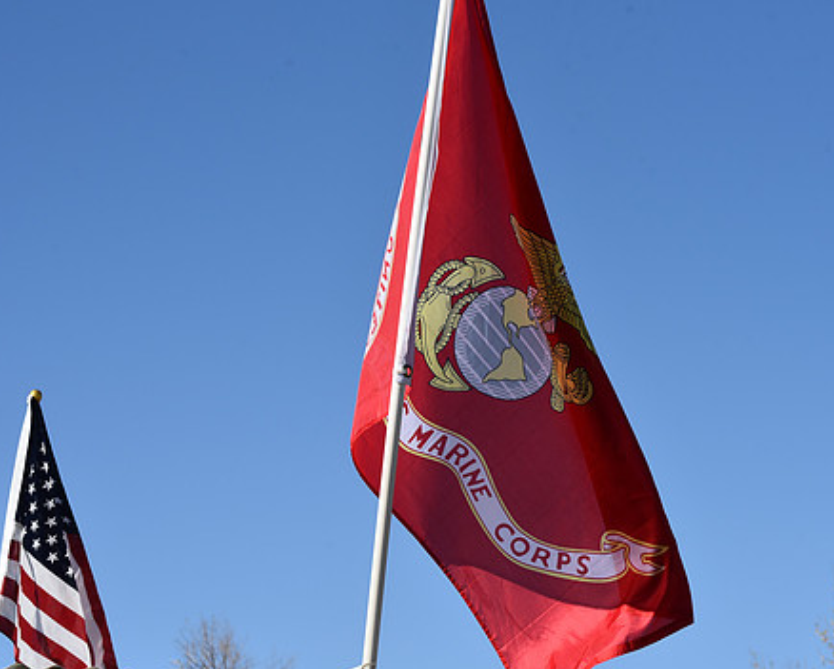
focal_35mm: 118
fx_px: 2915
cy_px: 338
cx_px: 539
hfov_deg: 16.3
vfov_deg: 13.1
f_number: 10
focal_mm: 95
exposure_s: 1/400
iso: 200
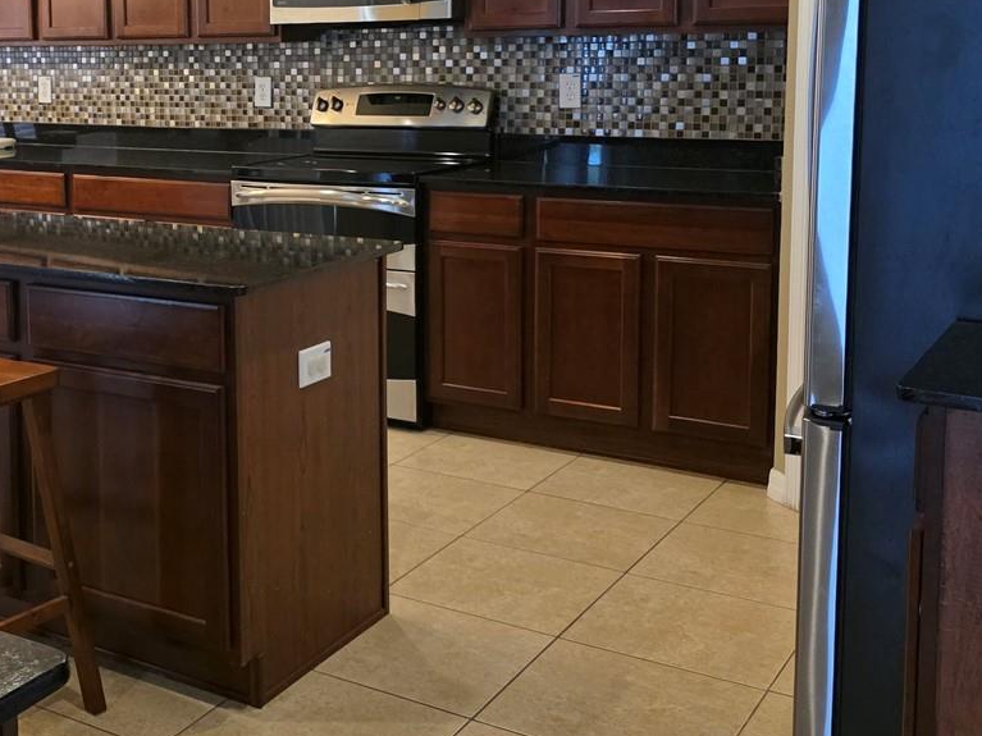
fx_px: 1361
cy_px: 201
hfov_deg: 38.4
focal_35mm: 48
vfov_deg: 29.9
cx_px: 218
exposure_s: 1/120
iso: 640
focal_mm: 6.3
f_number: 1.7
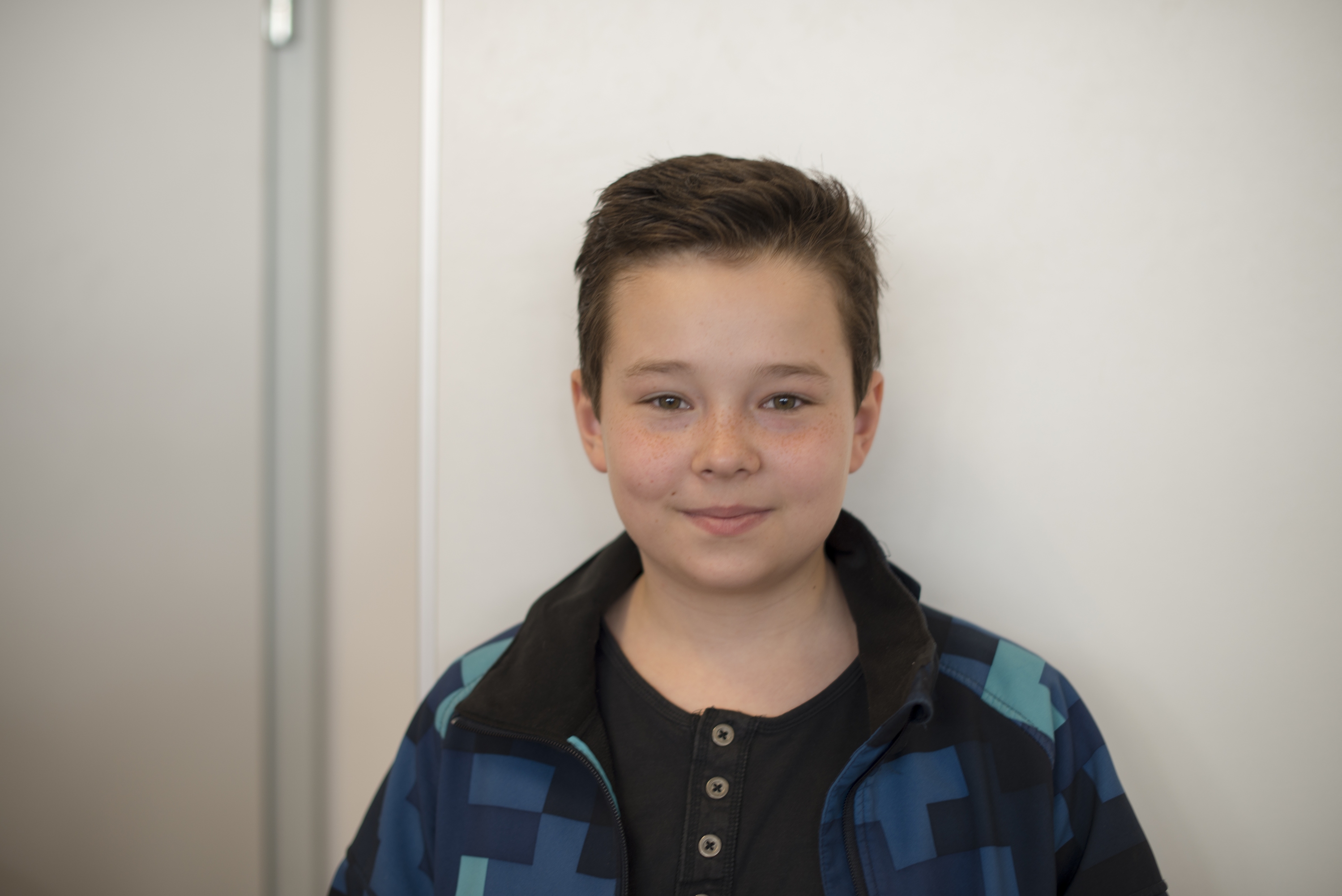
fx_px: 1864
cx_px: 671
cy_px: 448
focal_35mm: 50
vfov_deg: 27.0
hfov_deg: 39.6
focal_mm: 50
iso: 100
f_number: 2.2
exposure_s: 1/50
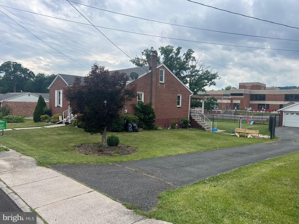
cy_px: 112
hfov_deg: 67.3
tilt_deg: -3.0
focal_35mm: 26
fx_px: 225
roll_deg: -1.2
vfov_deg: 53.1
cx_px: 150
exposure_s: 1/2165
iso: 50
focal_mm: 5.7
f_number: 1.5
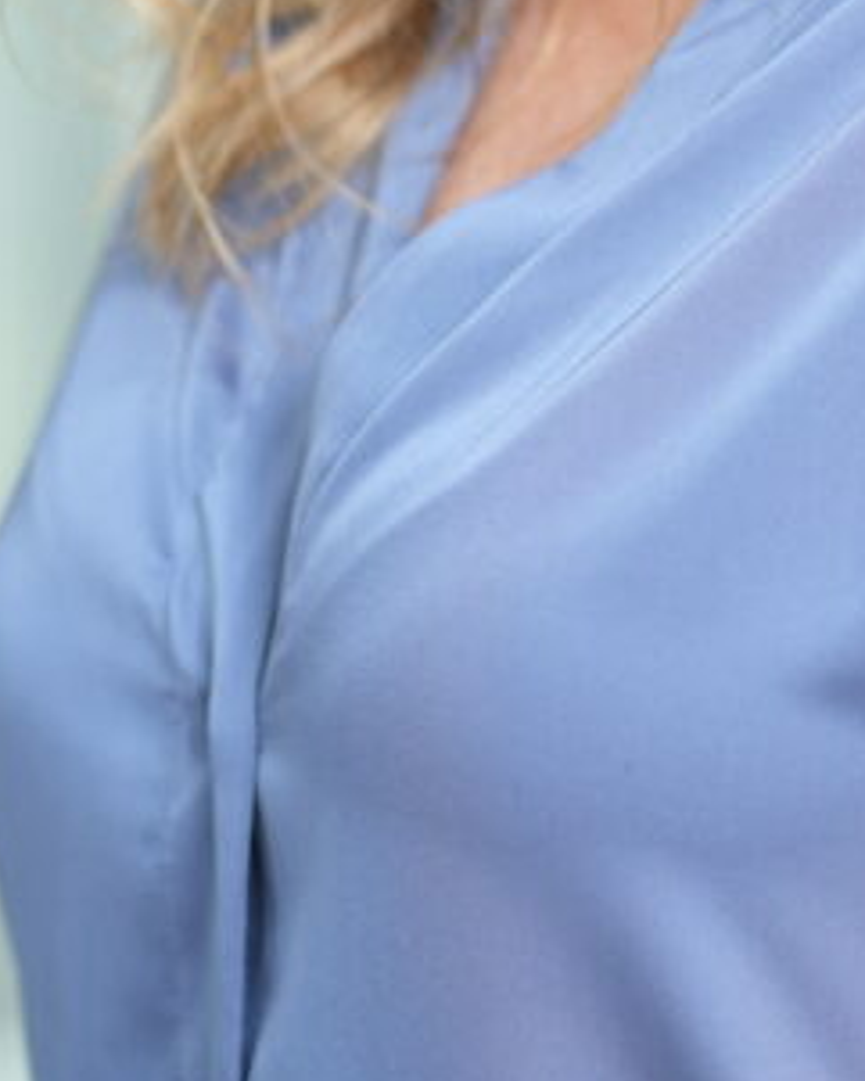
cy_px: -366
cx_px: 903
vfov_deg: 7.1
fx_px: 8668
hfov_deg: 5.7
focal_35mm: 271
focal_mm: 85
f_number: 2.5
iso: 500
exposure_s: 1/400
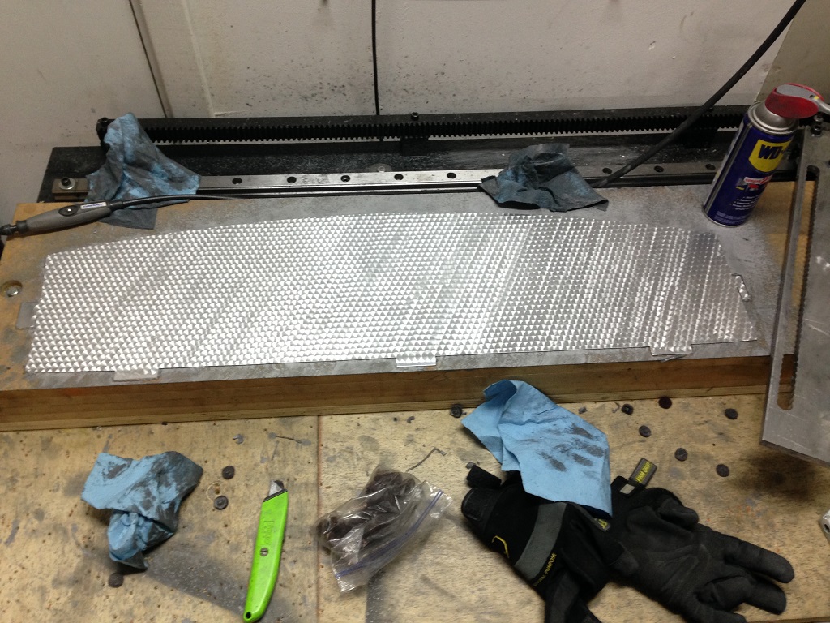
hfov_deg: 55.4
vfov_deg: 42.9
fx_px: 791
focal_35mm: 33
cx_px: 415
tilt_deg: -54.8
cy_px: 312
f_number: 2.4
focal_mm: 4.12
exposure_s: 1/20
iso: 125
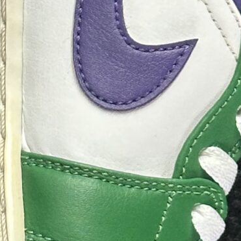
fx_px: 2308
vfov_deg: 6.0
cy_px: 71
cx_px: -67
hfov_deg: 5.9
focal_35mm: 293
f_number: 1.78
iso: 200
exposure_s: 1/33
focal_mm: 6.86
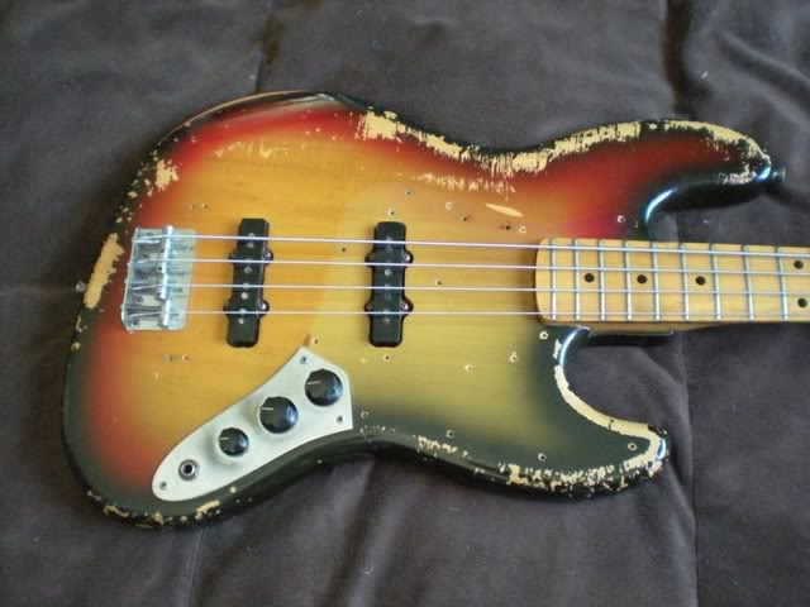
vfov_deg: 37.7
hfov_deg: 49.0
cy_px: 304
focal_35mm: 38
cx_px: 405
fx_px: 889
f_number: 3.1
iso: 800
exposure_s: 1/25.7
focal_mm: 6.3
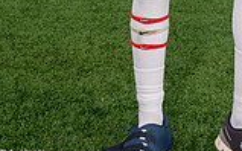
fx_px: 646
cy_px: -183
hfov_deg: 21.1
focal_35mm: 98
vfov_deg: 11.5
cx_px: 166
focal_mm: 34
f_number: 8
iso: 200
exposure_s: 1/250
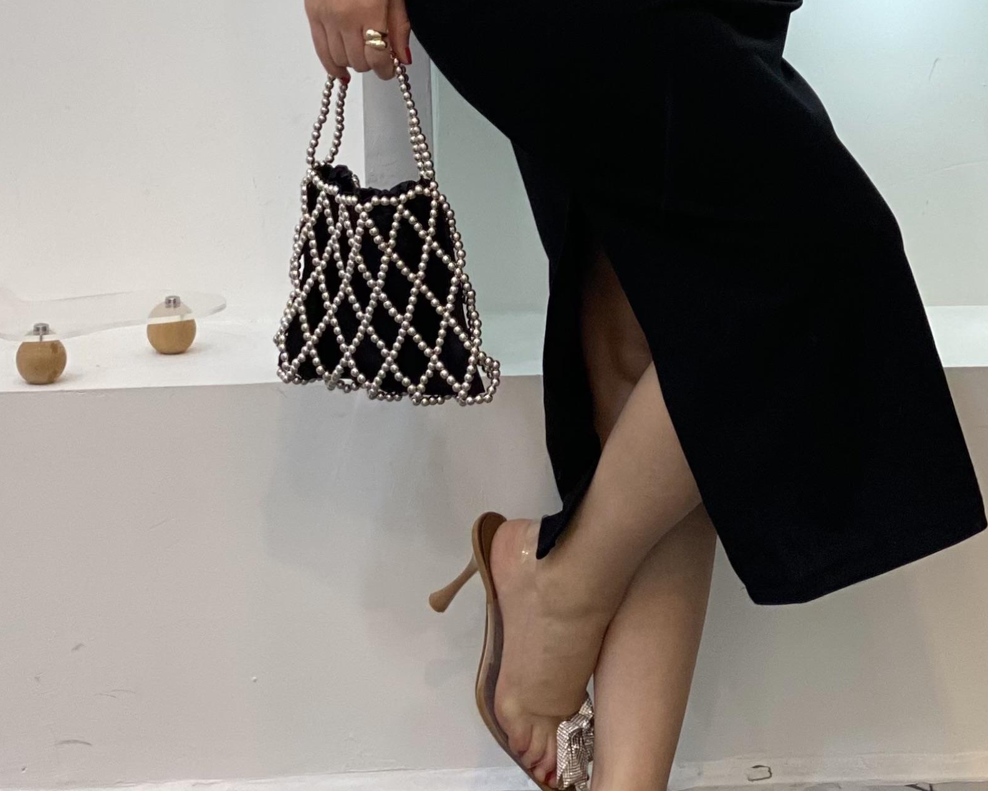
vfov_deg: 12.1
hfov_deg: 15.3
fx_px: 3684
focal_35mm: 126
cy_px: -22
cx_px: 607
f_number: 2
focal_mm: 6
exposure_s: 1/100
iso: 80
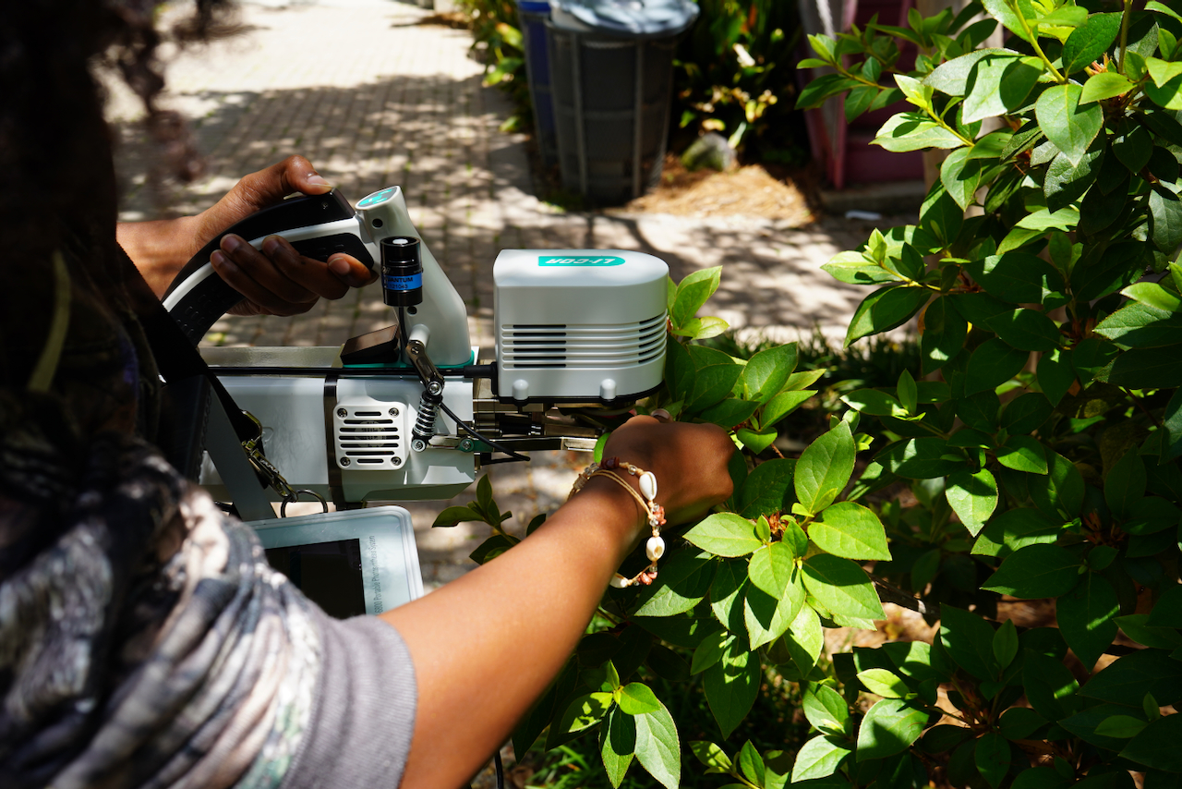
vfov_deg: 40.0
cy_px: 394
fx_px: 1084
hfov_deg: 57.2
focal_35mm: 33
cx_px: 591
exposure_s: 1/100
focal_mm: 33
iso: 100
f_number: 7.1
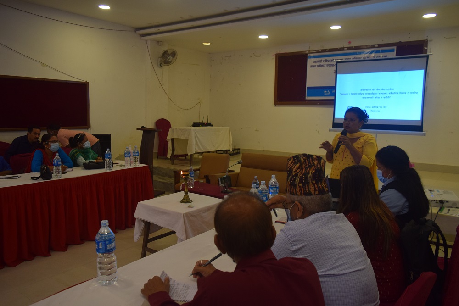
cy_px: 153
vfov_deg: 47.9
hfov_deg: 67.4
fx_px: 344
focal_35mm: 27
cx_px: 230
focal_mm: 18
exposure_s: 1/100
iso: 800
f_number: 5
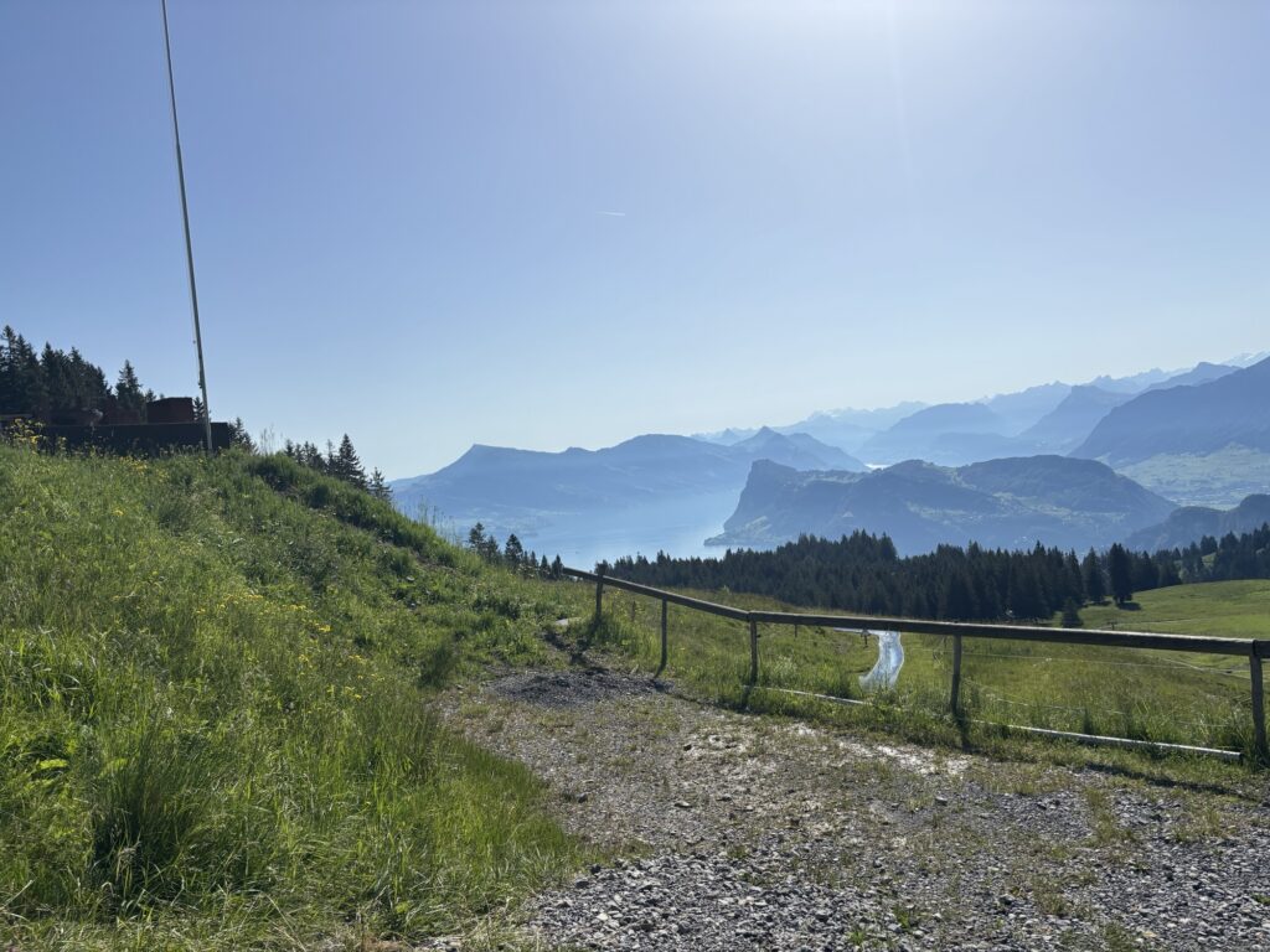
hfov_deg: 67.3
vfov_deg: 53.1
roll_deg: +4.7
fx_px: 954
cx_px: 635
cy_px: 476
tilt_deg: +0.1
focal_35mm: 26
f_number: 1.6
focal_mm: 5.96
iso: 50
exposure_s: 1/9091
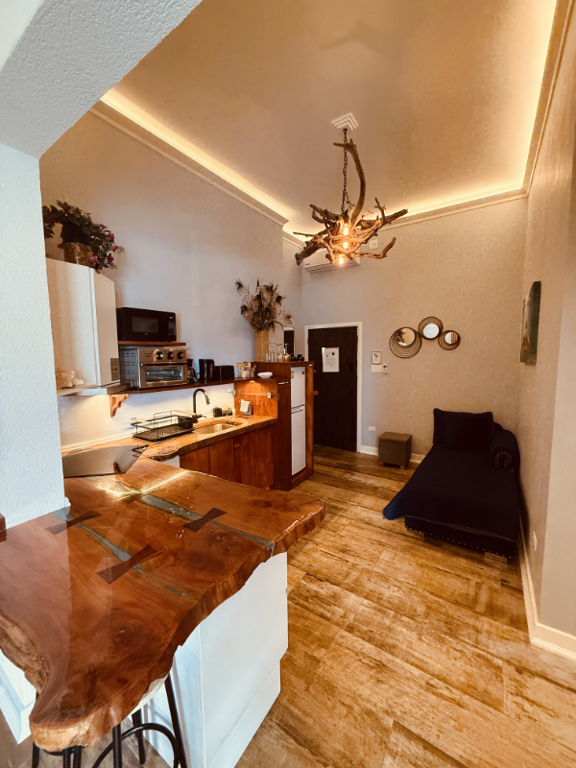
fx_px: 311
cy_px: 384
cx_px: 288
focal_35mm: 14
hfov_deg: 85.7
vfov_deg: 102.1
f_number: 2.2
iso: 400
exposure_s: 1/50
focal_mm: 2.2
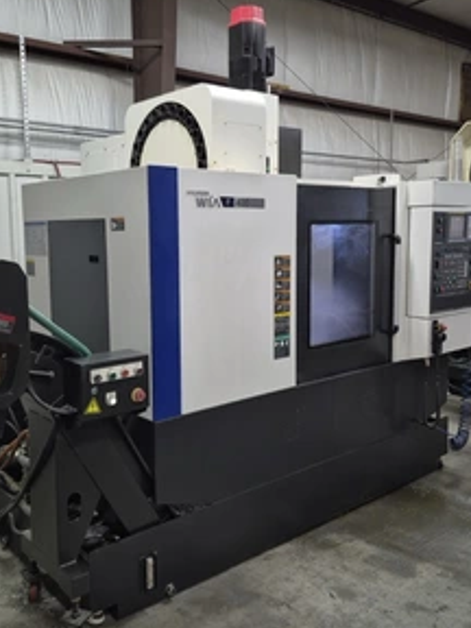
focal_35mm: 32
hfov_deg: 44.1
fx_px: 581
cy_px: 299
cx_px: 205
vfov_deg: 56.8
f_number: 1.8
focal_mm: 5.4
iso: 100
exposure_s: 1/40
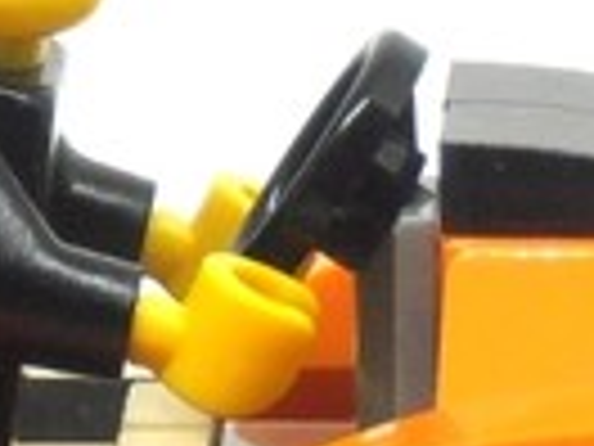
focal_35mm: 940
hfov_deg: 2.1
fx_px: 16130
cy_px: 394
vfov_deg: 1.6
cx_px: 248
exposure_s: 1/20
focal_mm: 24.39
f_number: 5.8
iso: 125
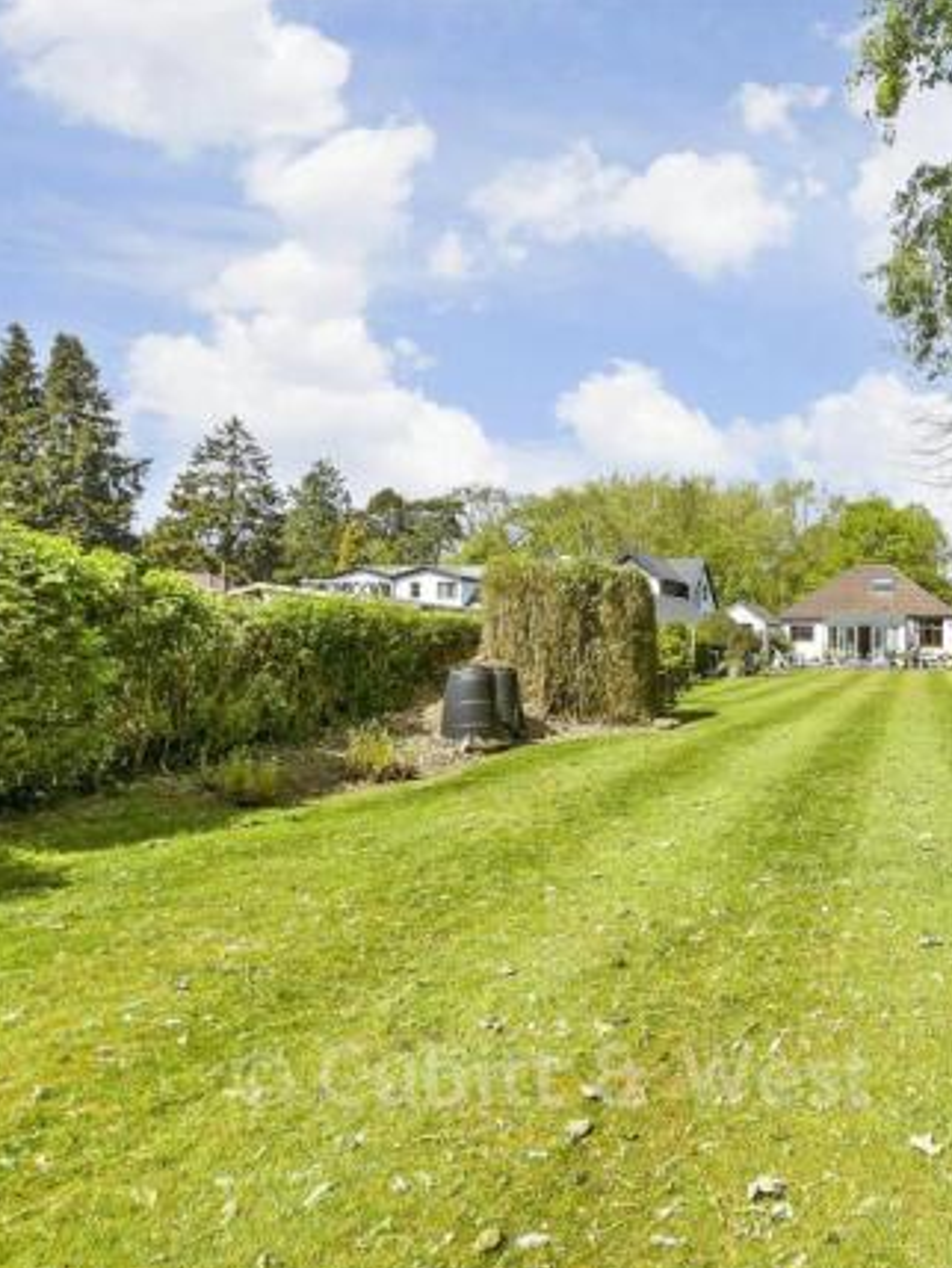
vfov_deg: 76.4
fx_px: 806
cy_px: 634
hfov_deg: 53.3
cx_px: 862
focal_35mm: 22
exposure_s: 1/40
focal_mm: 10
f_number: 10
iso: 100
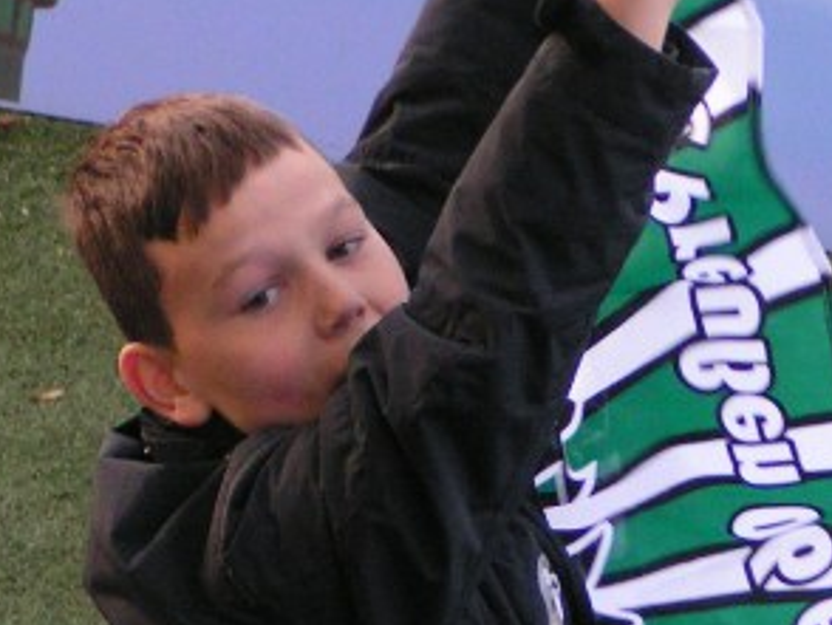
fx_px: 8563
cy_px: 370
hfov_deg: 5.6
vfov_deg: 4.2
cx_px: 733
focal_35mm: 356
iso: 200
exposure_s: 1/80
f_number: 3.5
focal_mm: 20
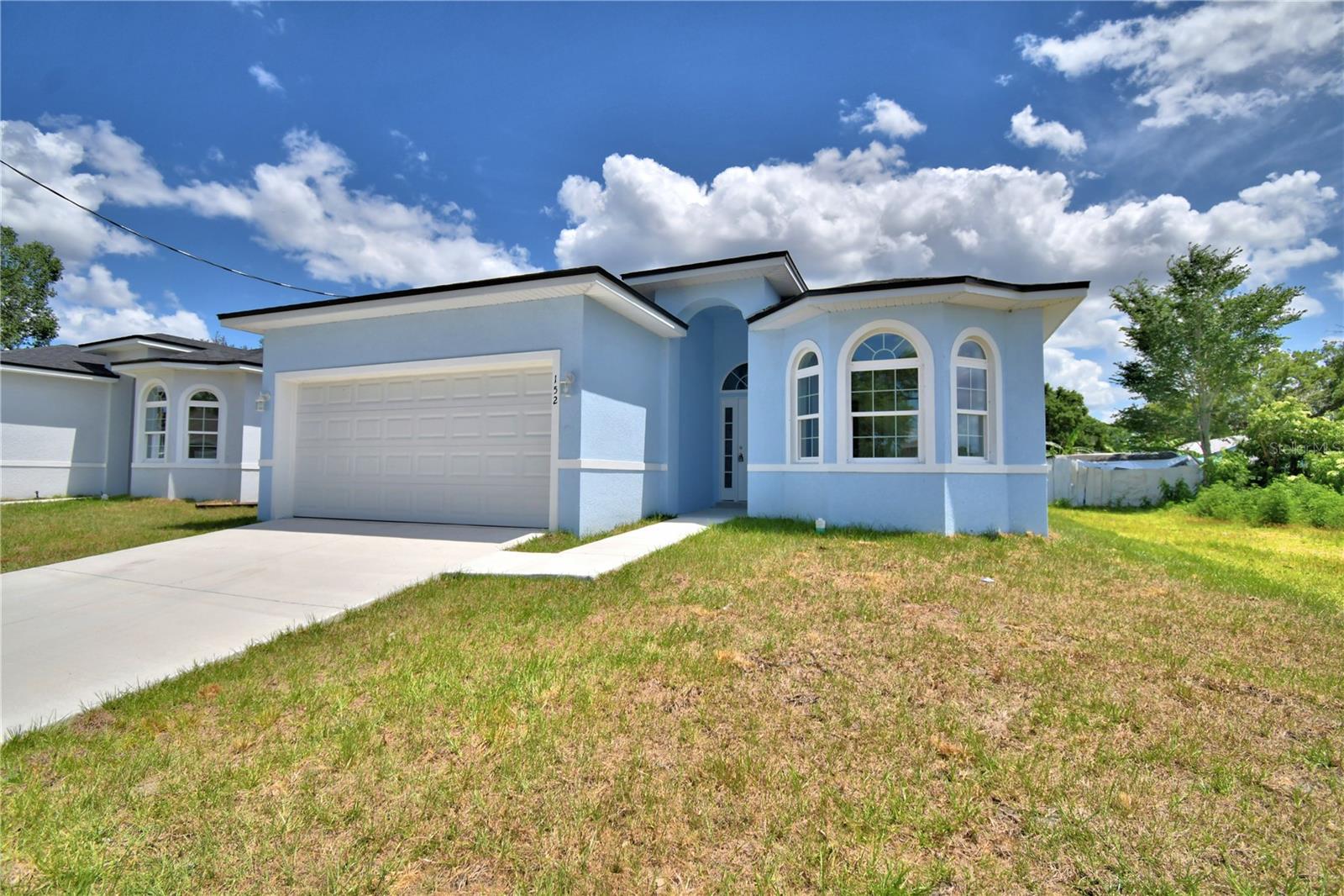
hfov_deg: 96.7
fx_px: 597
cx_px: 672
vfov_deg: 73.7
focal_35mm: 16
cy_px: 448
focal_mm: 11
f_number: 4.8
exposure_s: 1/2000
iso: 100
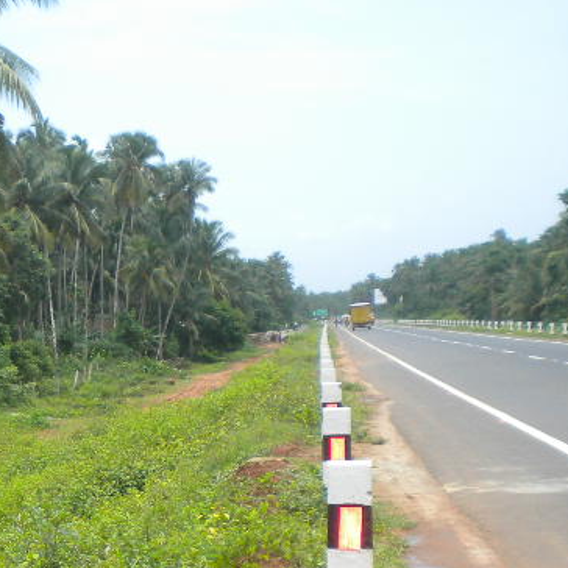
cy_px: 520
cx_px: -8
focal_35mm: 87
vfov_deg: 19.6
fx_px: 1615
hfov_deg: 19.3
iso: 113
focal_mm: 6.3
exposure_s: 1/458
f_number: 4.6
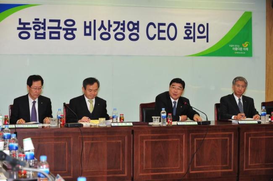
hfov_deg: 23.7
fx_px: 651
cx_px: 136
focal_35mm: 86
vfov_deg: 15.9
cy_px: 90
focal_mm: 86
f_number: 5.6
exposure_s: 1/80
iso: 640
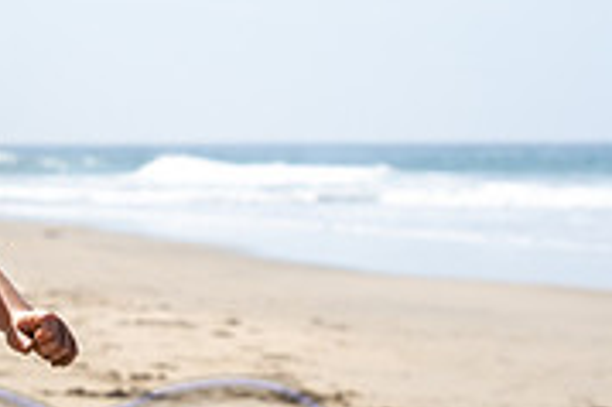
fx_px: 4280
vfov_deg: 5.4
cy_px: 385
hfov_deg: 8.1
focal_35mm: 252
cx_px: -140
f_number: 7.1
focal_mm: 74
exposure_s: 1/320
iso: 160
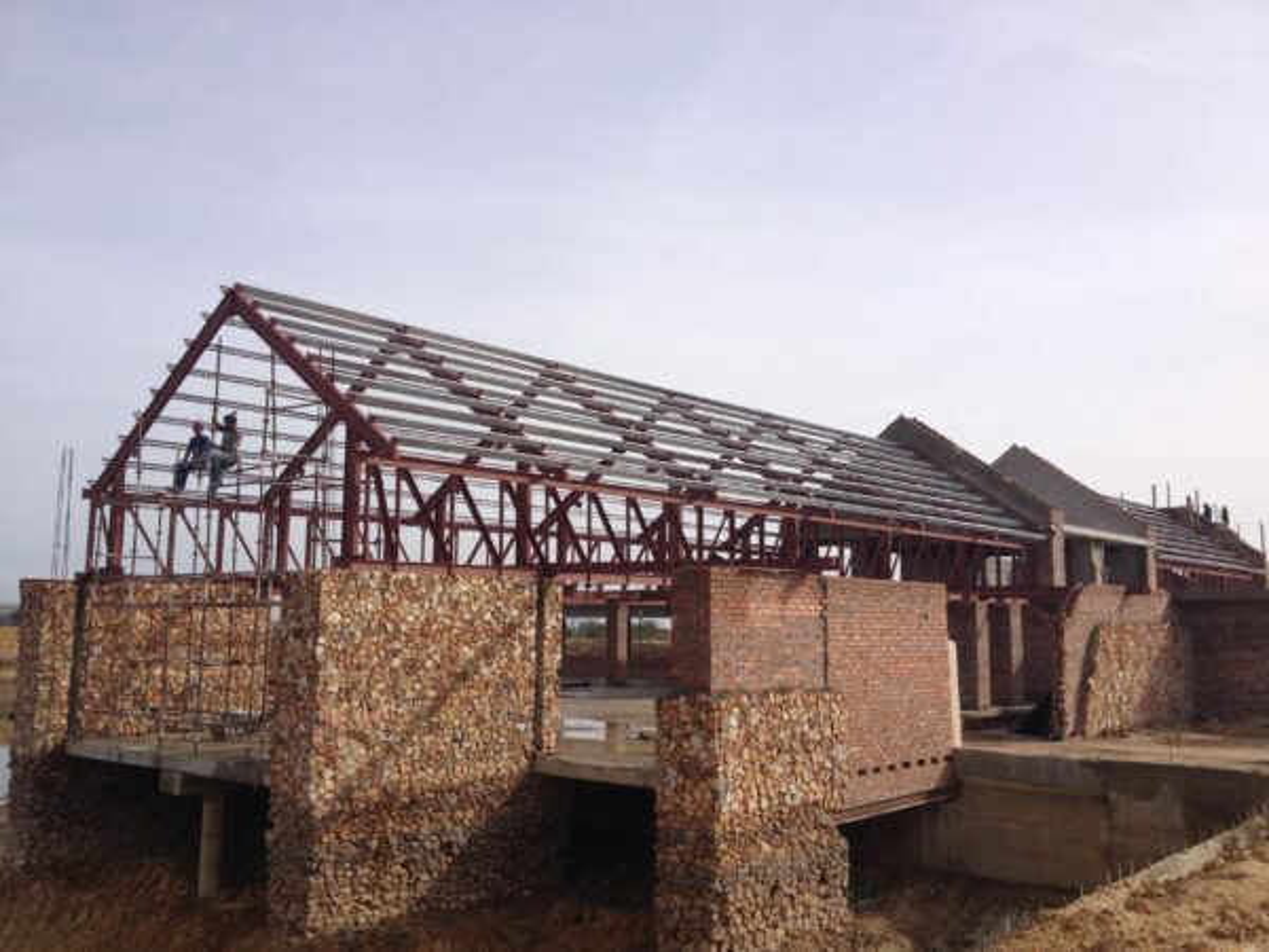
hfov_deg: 52.6
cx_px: 634
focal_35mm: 35
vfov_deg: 40.7
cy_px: 476
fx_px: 1283
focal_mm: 4.28
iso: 50
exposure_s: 1/1842
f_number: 2.4
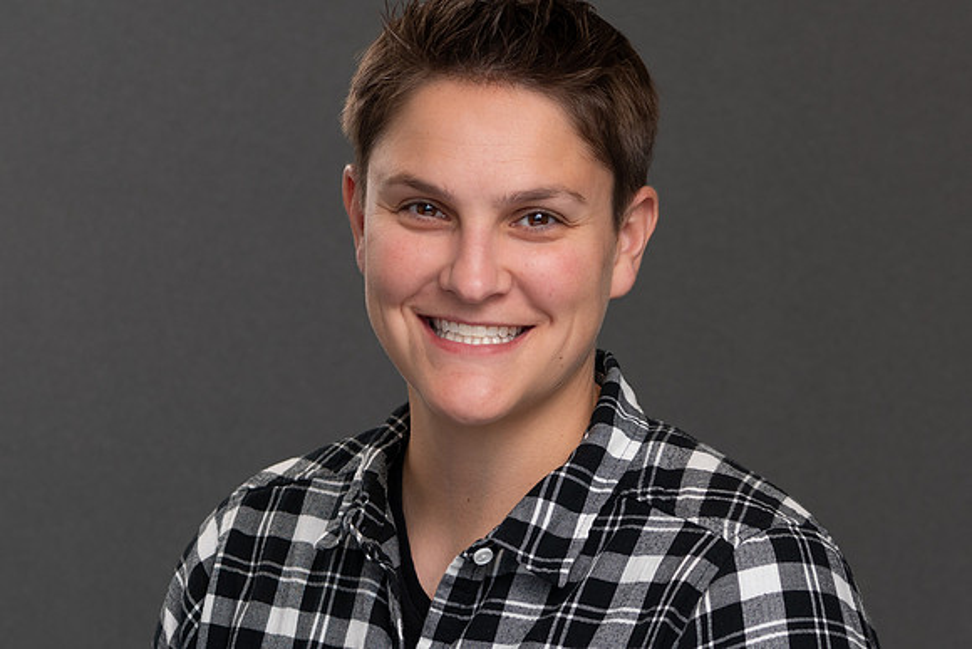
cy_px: 448
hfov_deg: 12.0
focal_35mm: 170
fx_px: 4603
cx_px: 580
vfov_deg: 8.1
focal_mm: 70
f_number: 4.5
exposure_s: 1/125
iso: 100
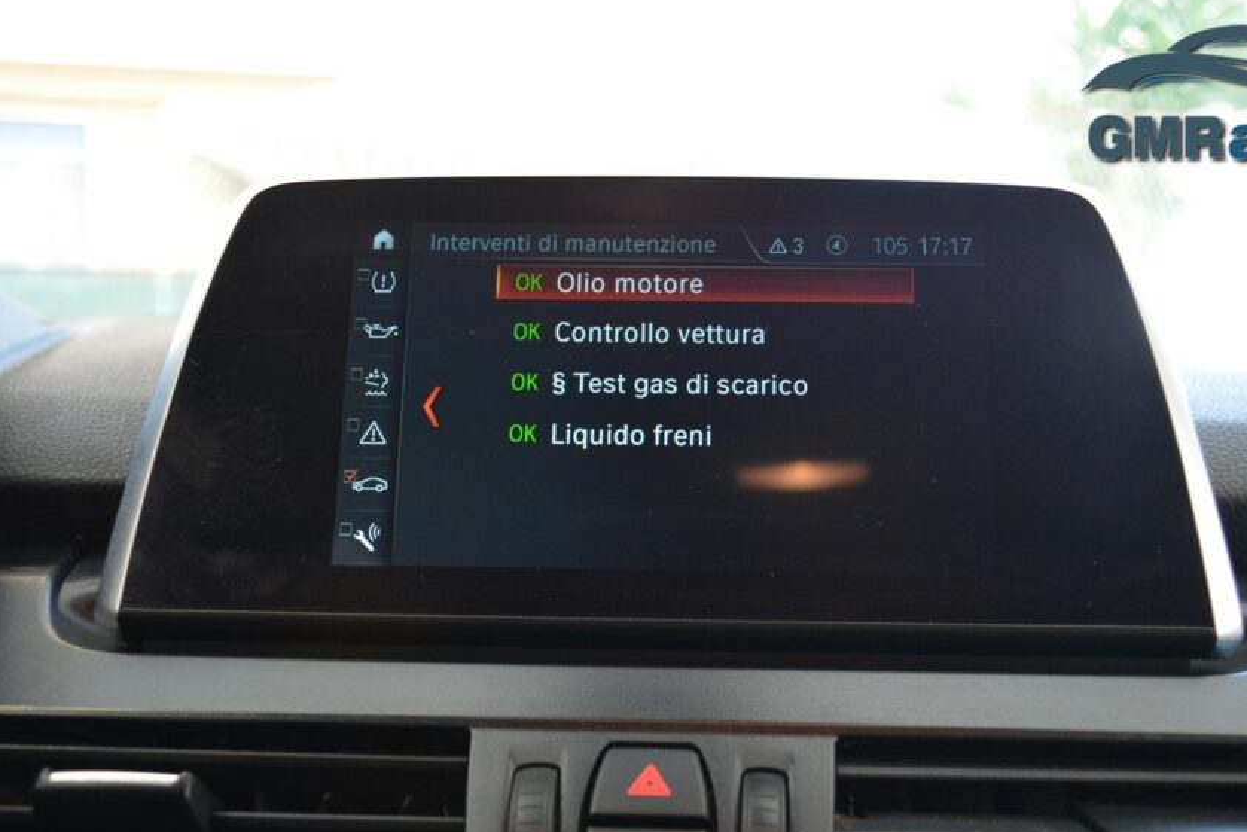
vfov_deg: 39.8
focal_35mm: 33
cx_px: 665
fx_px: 1143
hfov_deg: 57.2
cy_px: 490
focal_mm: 18
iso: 1600
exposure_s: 1/60
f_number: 4
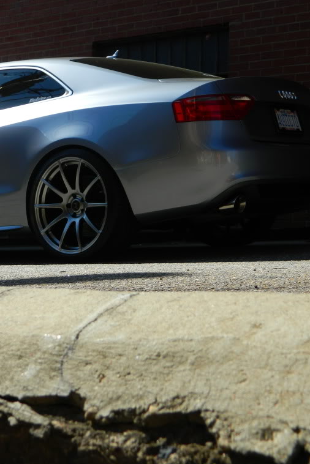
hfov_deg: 20.4
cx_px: 59
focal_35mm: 66
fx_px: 852
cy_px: 233
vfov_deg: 30.5
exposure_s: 1/800
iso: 80
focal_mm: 8.4
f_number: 3.6
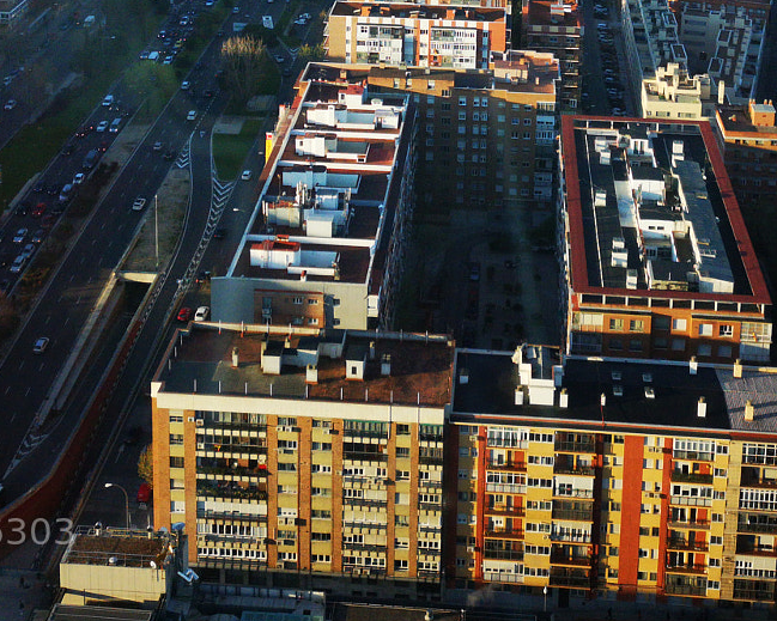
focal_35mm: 65
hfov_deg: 29.1
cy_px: -92
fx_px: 1495
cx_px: 406
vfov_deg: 22.0
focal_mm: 3.95
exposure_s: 1/900
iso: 160
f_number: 1.8
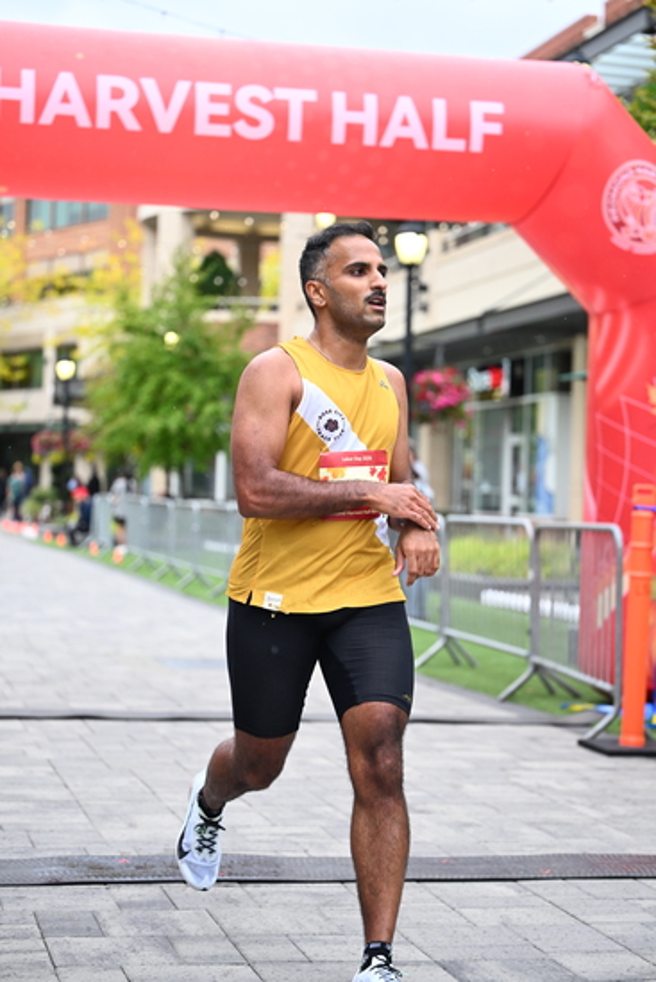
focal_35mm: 70
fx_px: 1912
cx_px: 328
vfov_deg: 28.8
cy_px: 491
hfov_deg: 19.5
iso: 1250
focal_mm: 70
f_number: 2.8
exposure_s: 1/1250
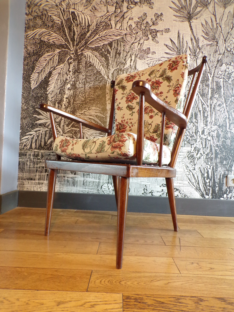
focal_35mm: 24
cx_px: 117
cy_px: 156
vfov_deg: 71.6
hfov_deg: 56.8
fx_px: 216
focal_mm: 4.3
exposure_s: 1/17
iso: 245
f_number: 3
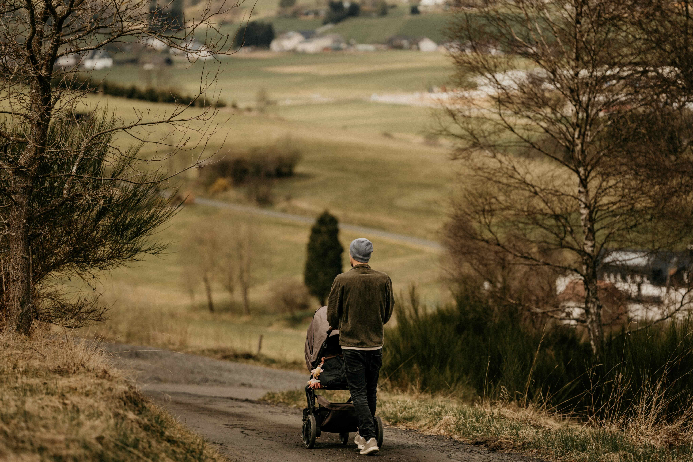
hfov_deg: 13.9
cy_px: 231
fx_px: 2849
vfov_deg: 9.3
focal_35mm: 148
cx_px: 346
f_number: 2.8
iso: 160
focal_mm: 148
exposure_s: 1/1600
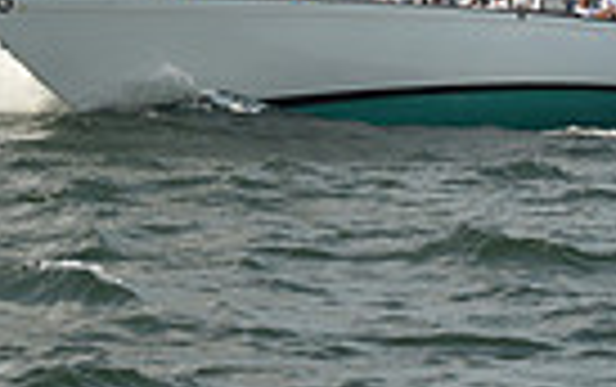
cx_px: 106
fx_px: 5076
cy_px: -814
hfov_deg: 6.9
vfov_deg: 4.2
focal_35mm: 302
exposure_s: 1/800
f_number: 10
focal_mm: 70
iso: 250
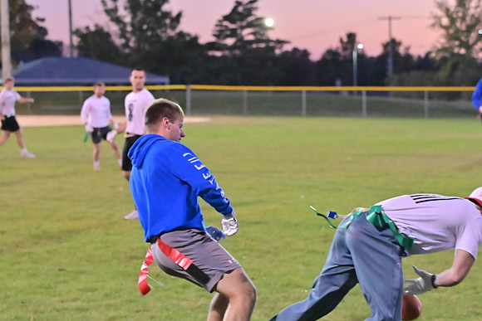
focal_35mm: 115
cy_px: 160
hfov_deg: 17.8
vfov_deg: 11.9
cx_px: 241
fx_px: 1540
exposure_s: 1/250
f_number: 4
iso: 6400
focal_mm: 77
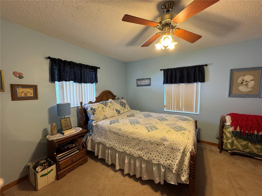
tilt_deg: -5.1
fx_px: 106
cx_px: 131
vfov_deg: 85.7
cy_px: 98
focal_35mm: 14
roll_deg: +1.0
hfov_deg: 102.1
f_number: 2.2
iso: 320
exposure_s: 1/120
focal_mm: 2.22
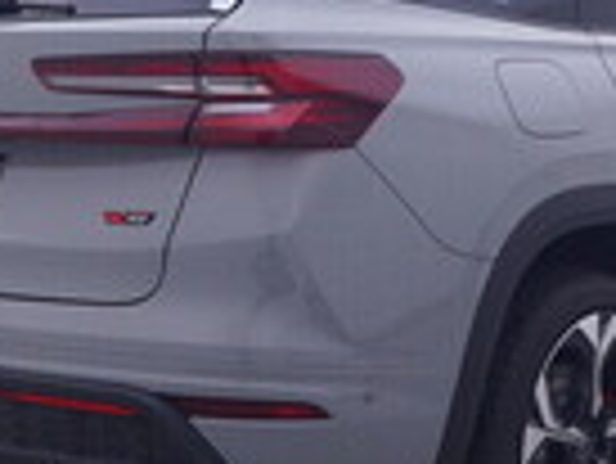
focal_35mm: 87
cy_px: 124
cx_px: 627
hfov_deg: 21.6
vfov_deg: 16.9
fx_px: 1548
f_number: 5
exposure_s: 1/80
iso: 200
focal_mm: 15
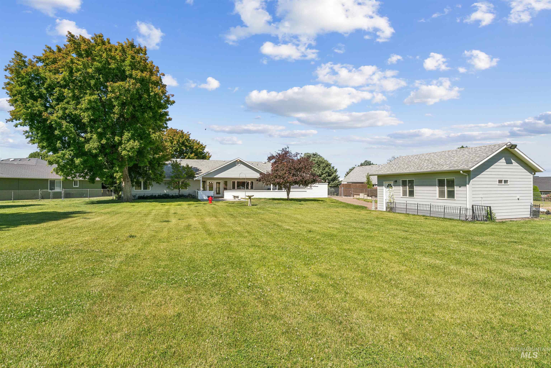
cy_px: 184
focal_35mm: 19
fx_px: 292
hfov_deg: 86.6
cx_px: 276
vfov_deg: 64.3
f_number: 13
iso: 400
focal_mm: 19.1
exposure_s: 1/400
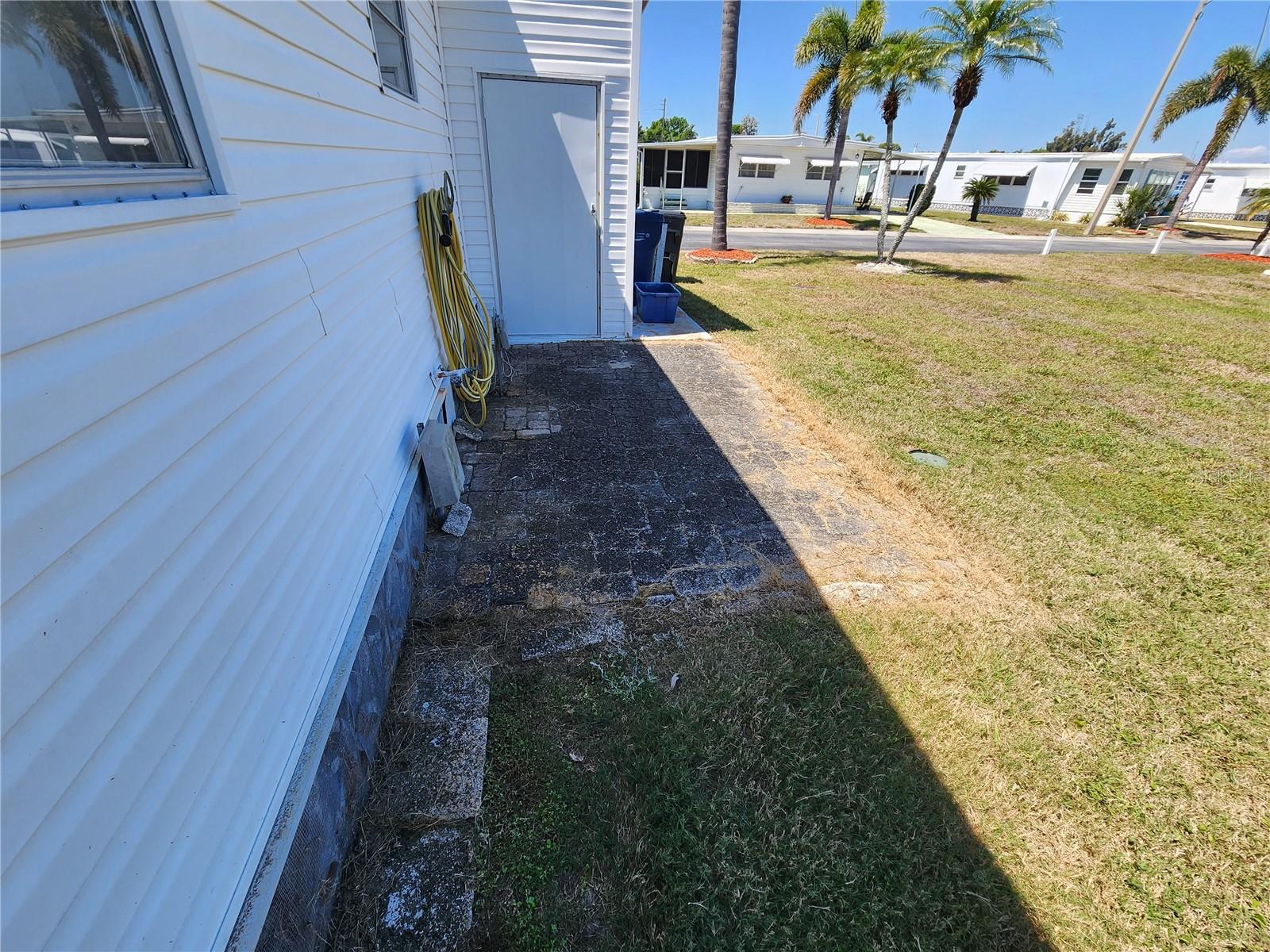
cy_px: 476
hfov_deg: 106.2
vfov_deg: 89.9
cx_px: 635
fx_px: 477
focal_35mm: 13
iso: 50
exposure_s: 1/1044
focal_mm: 2.2
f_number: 2.2
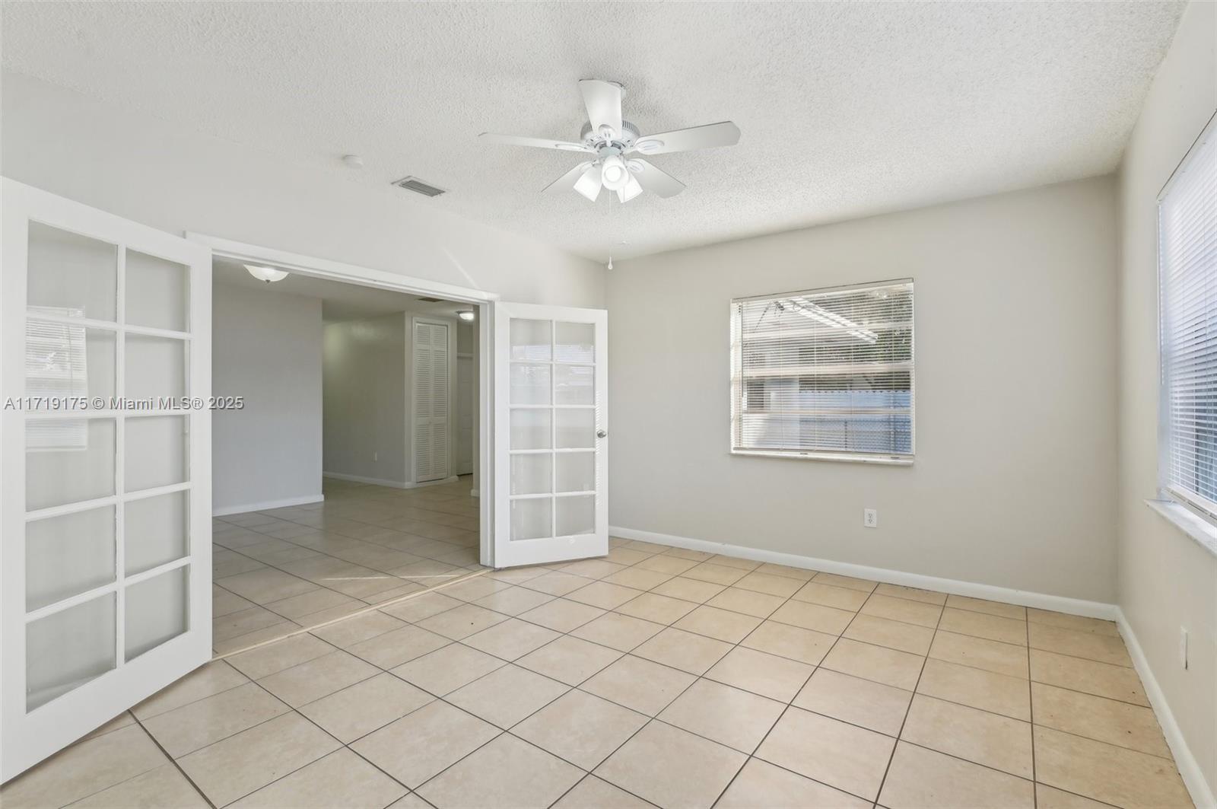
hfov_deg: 96.8
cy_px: 404
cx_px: 608
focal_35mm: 16
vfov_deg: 73.6
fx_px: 540
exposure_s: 1/30
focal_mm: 16
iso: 100
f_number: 8
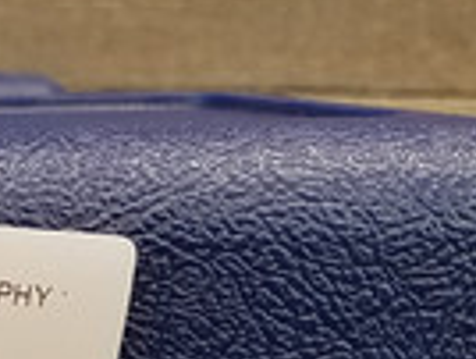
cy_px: 503
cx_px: -245
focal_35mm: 97
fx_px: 1336
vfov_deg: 14.5
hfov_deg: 18.0
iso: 400
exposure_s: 1/60
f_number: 1.7
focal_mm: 4.2
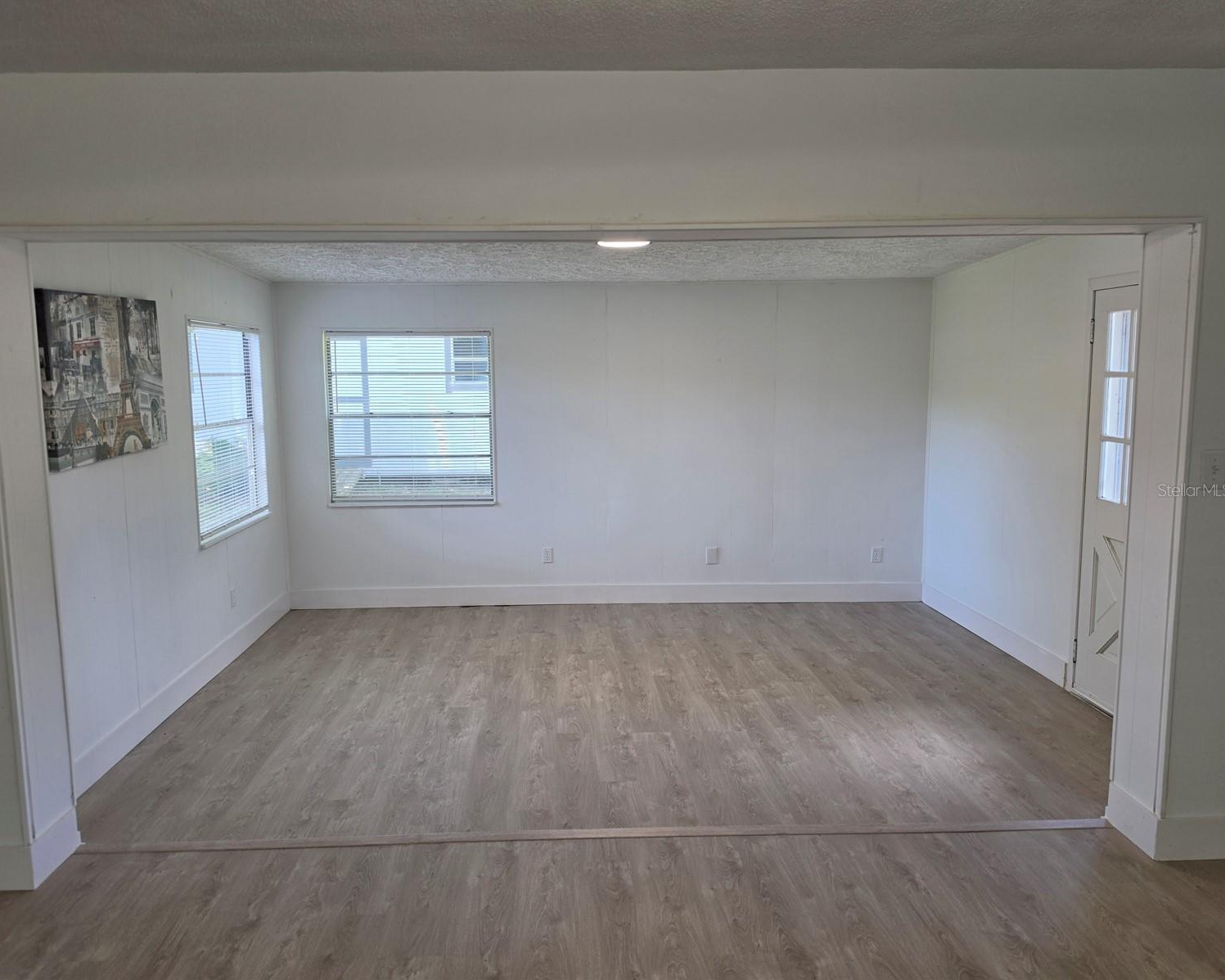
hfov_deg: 70.2
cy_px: 490
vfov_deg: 58.8
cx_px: 580
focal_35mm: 24
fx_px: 870
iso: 64
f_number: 1.4
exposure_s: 1/180
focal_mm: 6.5
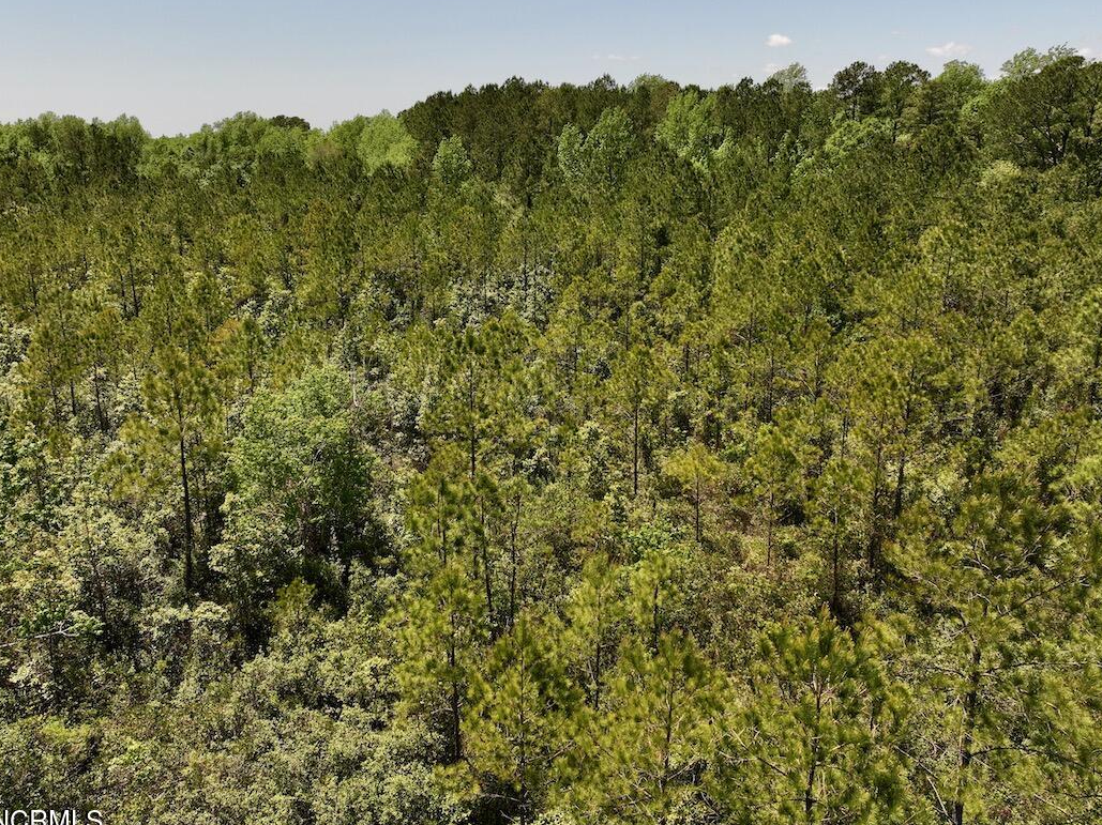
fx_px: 891
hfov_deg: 63.5
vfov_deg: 49.7
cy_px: 384
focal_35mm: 28
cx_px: 540
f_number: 2.8
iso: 100
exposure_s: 1/160
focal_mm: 12.29
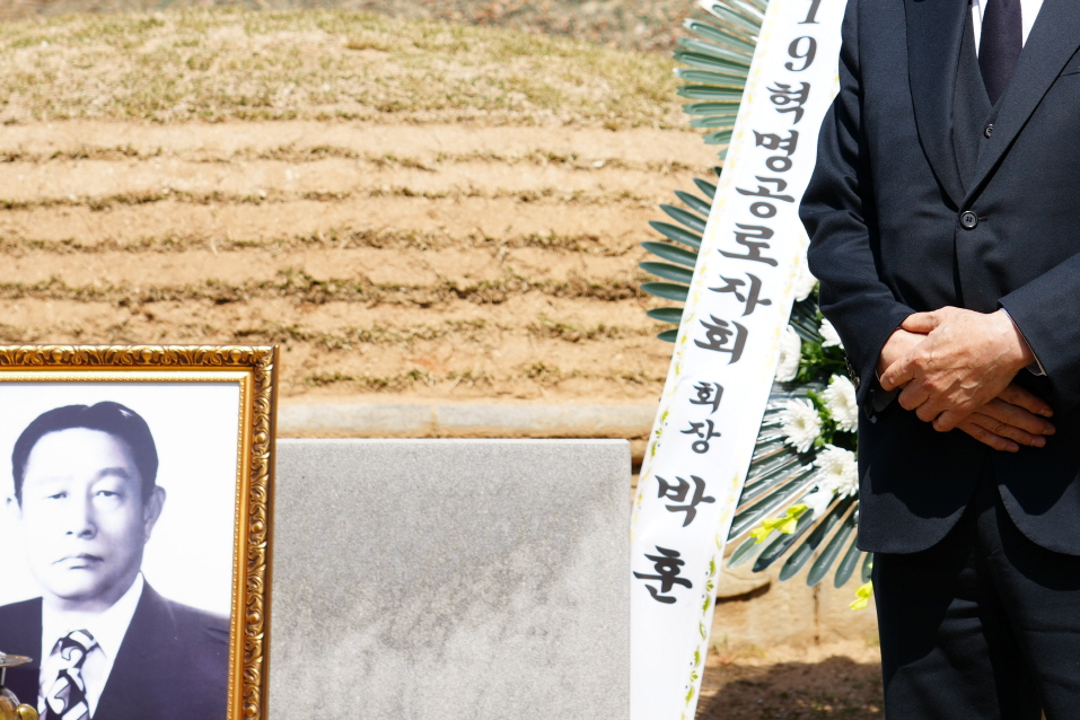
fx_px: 2820
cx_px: 668
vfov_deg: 14.4
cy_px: 51
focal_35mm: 94
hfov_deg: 21.6
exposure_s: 1/500
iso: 100
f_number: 5
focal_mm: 50
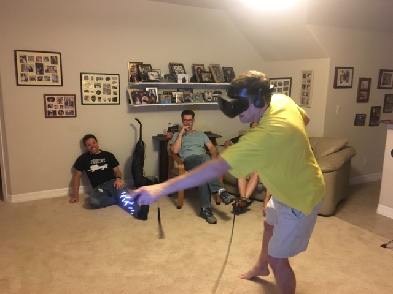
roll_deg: -0.3
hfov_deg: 61.7
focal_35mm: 29
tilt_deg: -10.9
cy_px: 147
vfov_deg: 48.2
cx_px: 196
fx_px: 329
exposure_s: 1/15
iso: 400
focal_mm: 4.15
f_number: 2.2
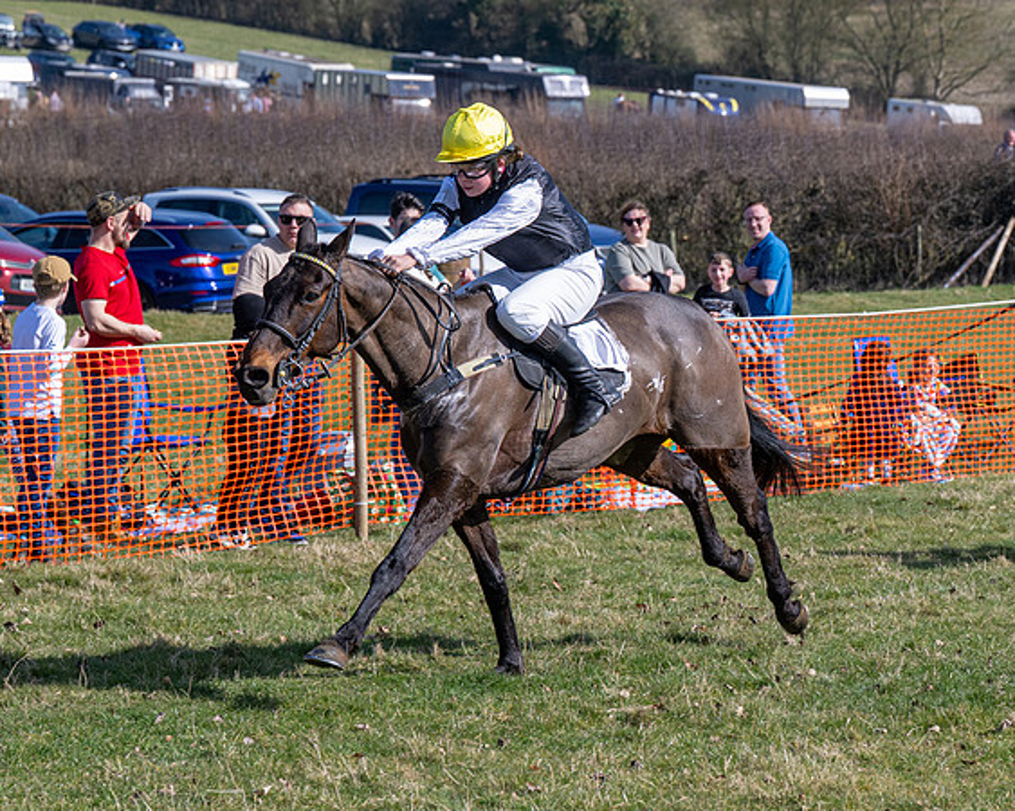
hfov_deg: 11.8
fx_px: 4883
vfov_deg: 9.5
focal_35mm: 163
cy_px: 412
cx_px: 715
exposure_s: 1/1600
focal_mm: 84
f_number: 5
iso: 200
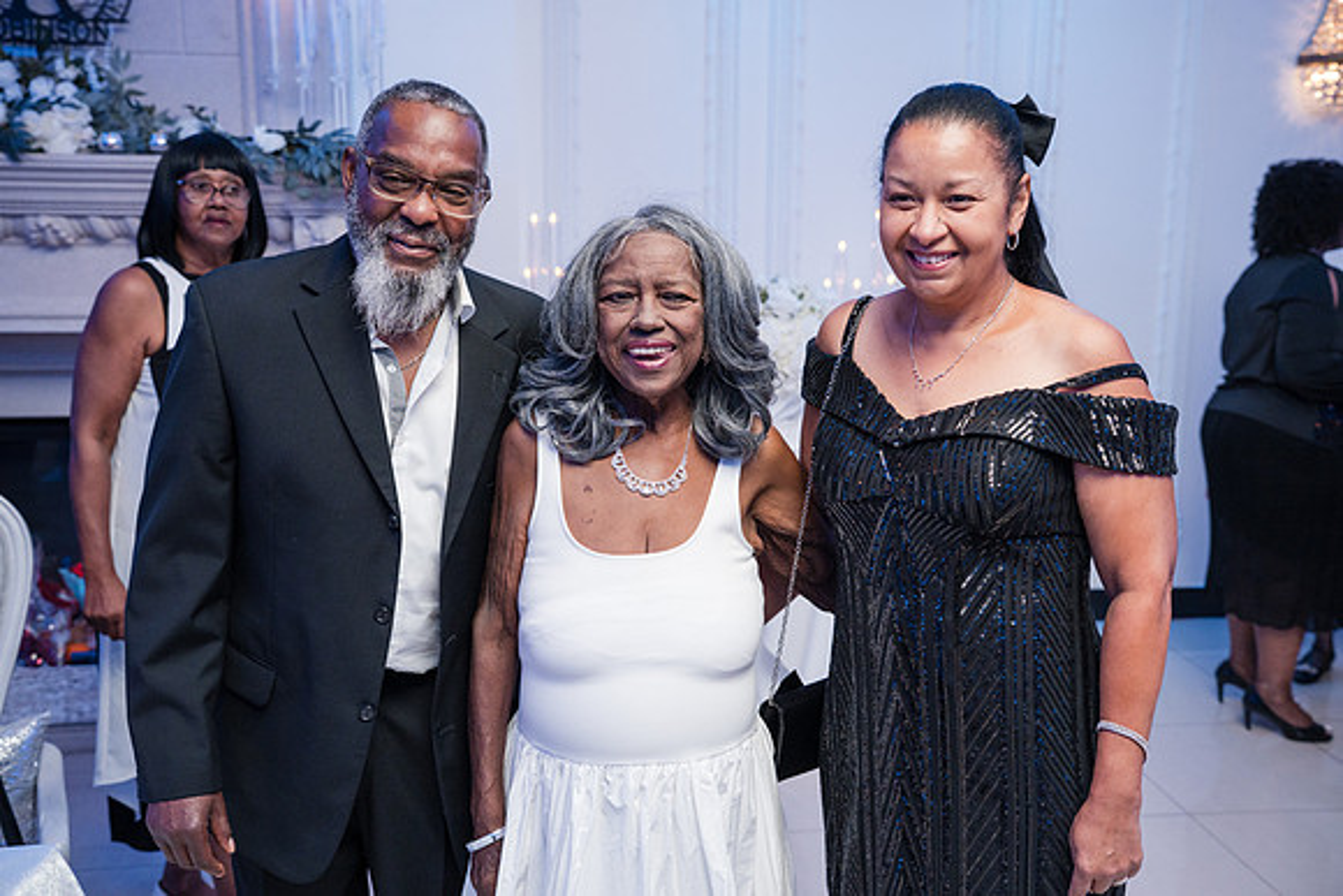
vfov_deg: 35.1
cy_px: 448
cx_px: 672
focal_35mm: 38
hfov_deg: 50.7
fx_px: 1418
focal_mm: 38
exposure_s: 1/250
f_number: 4
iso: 3200
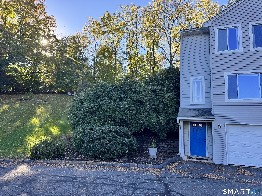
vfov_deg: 56.8
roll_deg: -3.1
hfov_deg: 71.6
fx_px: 182
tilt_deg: +8.8
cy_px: 98
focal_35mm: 24
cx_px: 131
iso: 80
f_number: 1.78
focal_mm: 6.76
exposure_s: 1/685
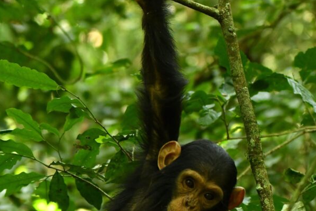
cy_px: 209
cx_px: 160
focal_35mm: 474
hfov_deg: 4.4
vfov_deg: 2.9
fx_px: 4159
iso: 3200
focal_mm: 185
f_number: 5.3
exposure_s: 1/160
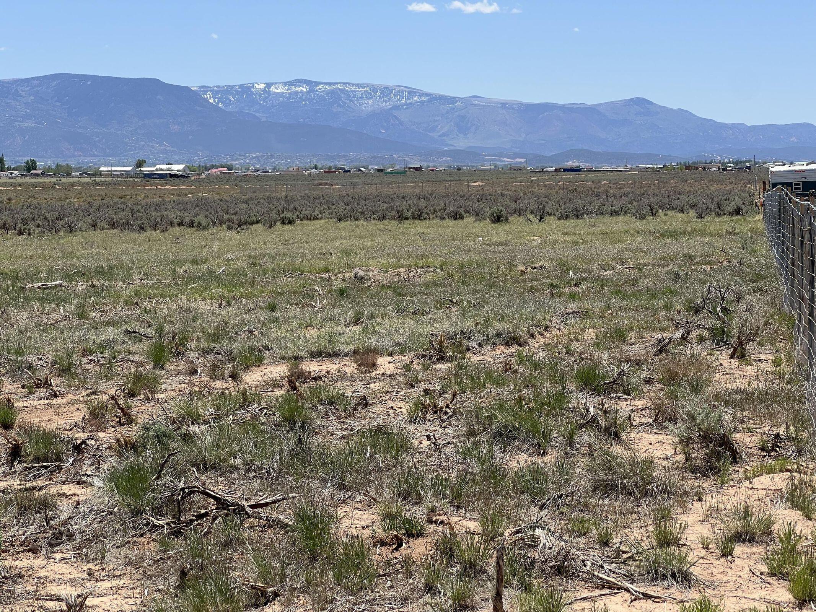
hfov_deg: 25.3
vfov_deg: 19.1
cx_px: 408
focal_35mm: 77
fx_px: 1815
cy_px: 306
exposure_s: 1/847
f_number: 2.8
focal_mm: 9
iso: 32
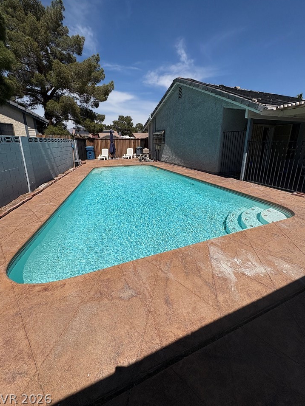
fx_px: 176
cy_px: 191
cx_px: 154
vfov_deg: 98.1
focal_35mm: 15
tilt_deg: -14.4
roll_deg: -0.3
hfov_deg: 81.7
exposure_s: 1/6135
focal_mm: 2.22
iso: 50
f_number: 2.2
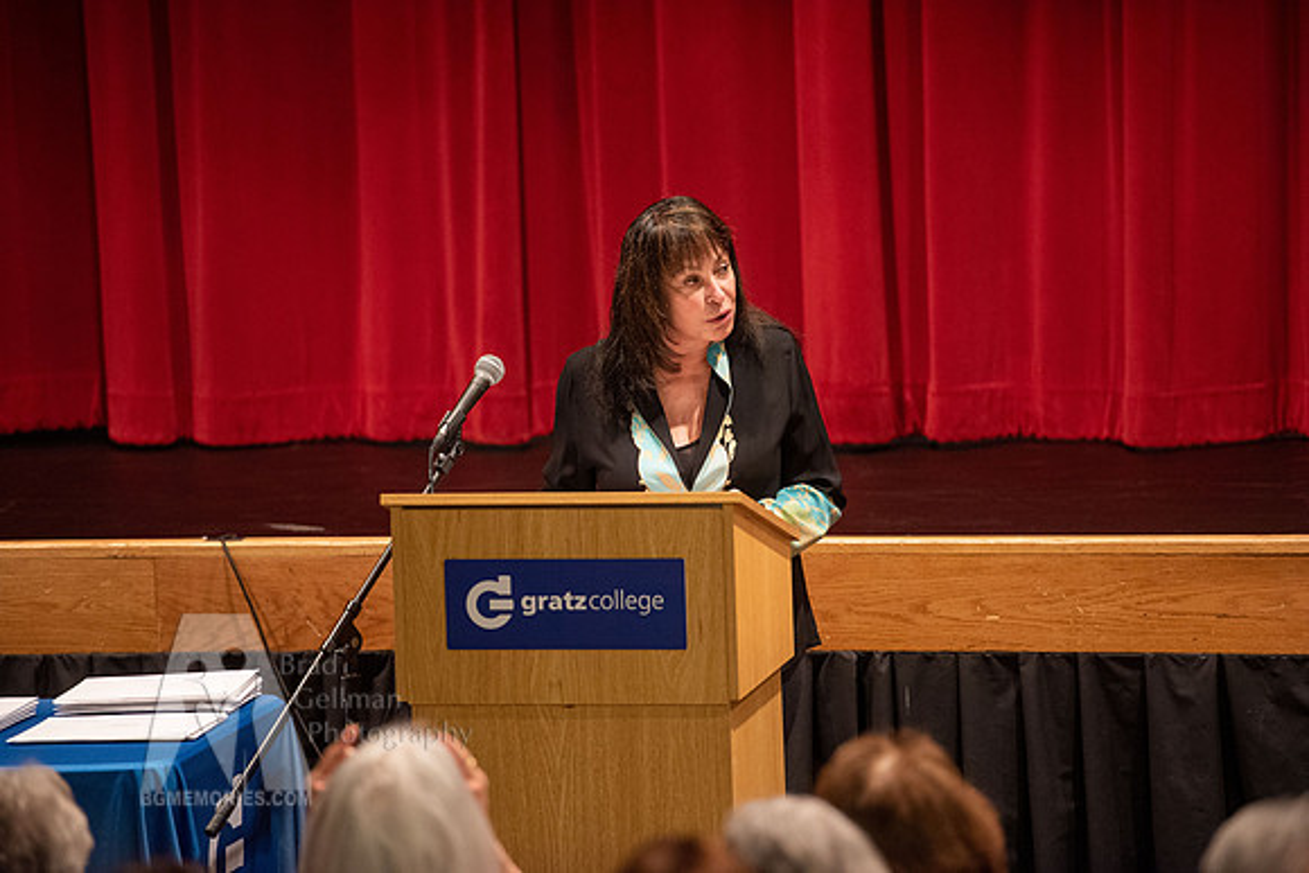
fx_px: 7274
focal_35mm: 200
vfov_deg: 6.9
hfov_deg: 10.3
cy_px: 436
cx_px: 654
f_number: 2.8
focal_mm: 200
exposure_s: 1/80
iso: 2500
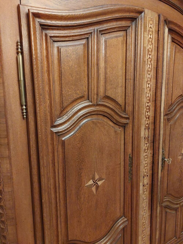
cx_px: 92
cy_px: 122
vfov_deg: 69.4
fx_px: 176
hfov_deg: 54.9
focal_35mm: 25
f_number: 1.8
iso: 500
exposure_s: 1/24
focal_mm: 5.23
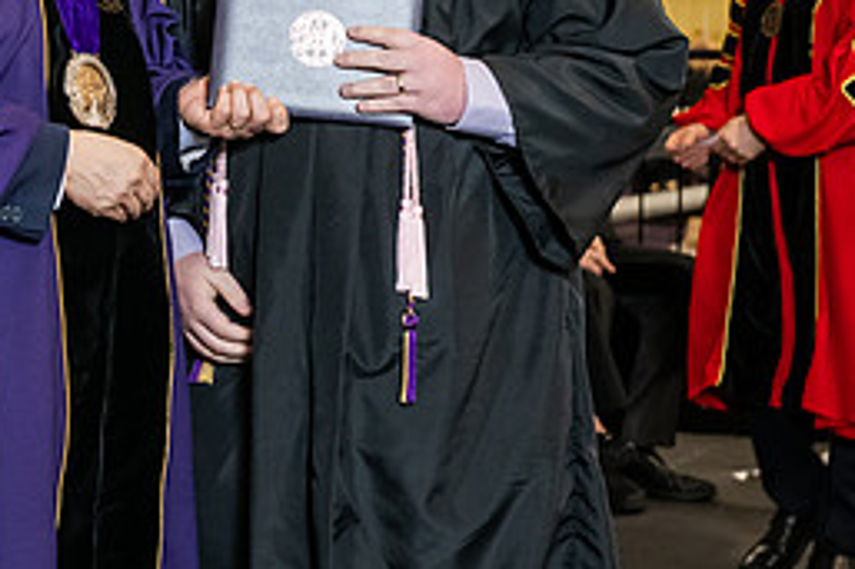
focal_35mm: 149
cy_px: 18
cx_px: 123
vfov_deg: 9.1
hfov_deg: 13.7
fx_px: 3536
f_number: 5
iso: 2500
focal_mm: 66
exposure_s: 1/200
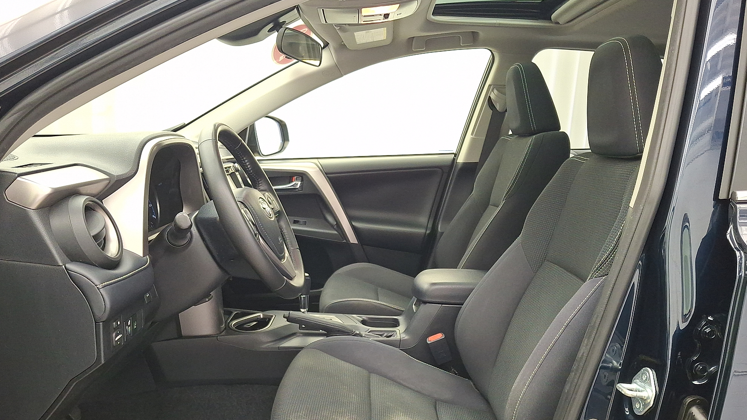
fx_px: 555
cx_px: 379
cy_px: 275
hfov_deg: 67.9
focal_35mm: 28
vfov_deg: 41.0
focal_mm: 4.69
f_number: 1.8
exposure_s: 1/60
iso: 127
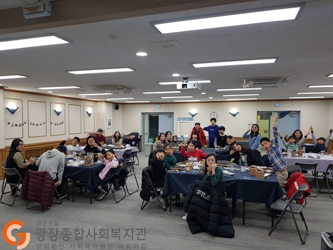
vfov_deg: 53.1
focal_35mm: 26
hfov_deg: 67.3
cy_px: 125
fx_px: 250
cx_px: 166
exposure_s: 1/60
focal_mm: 4.3
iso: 50
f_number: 1.7
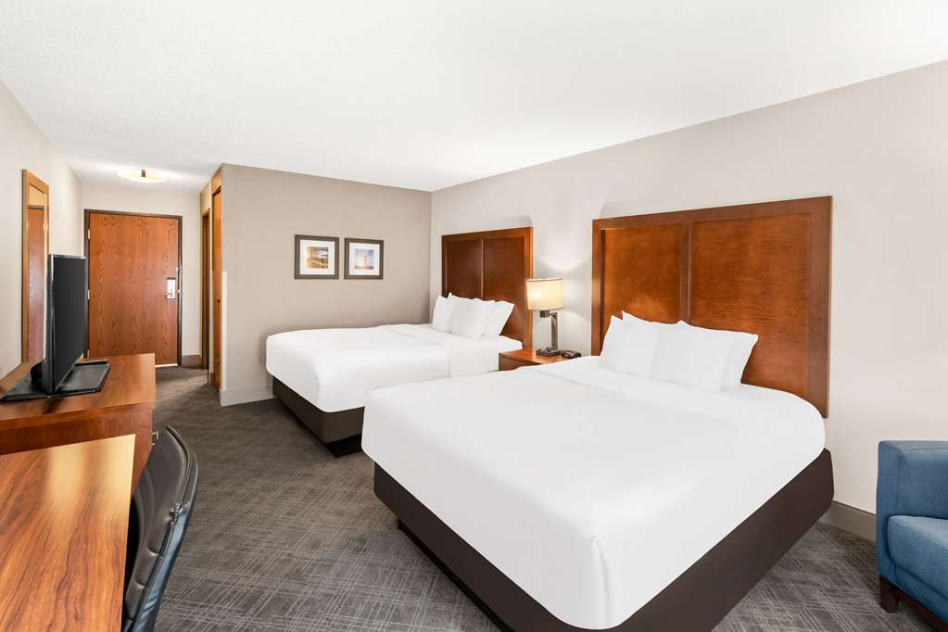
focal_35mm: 15
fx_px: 395
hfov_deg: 100.4
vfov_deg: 77.3
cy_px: 316
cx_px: 474
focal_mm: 10
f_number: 8
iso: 400
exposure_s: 1/3
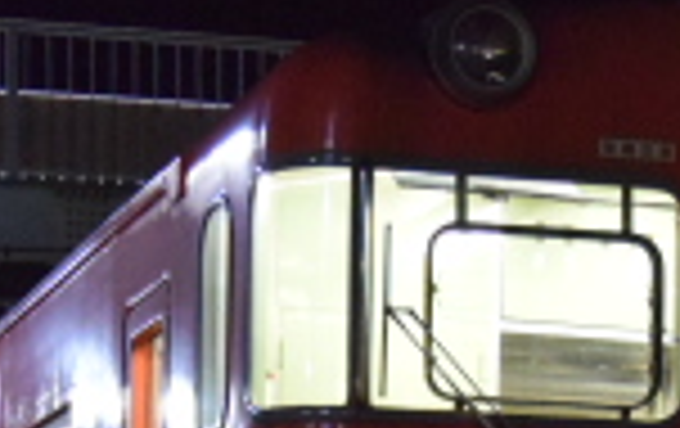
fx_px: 2395
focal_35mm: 129
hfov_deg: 16.1
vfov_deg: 9.6
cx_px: 279
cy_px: 820
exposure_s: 1/50
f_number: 3.5
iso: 6400
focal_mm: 20
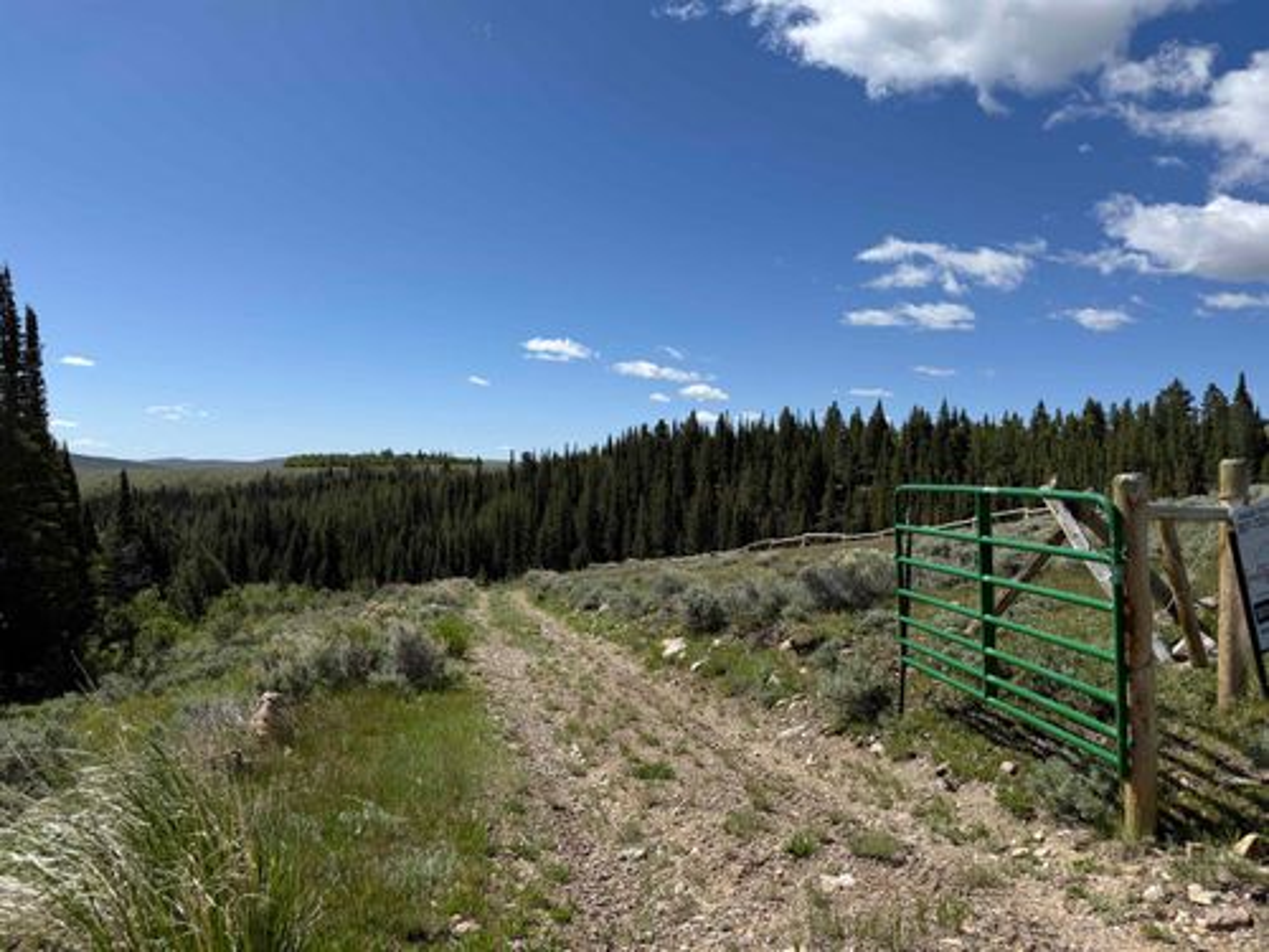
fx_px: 880
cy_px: 476
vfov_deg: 56.8
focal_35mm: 24
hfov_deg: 71.6
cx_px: 634
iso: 80
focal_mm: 6.76
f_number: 1.78
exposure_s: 1/6711
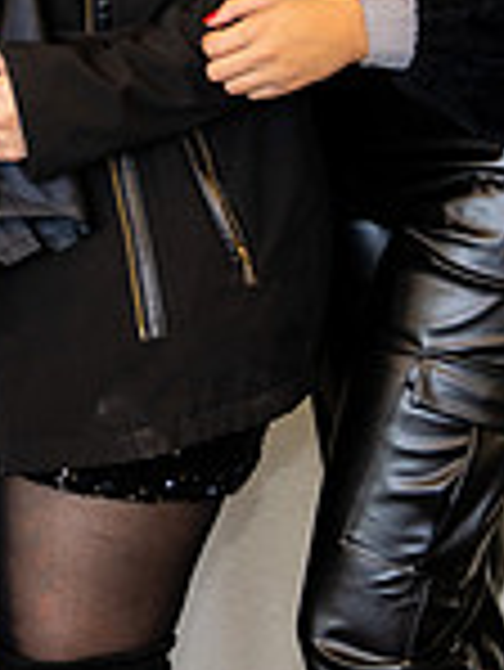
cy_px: -285
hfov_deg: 7.9
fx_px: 3625
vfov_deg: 10.3
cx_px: -125
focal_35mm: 187
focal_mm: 45
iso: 400
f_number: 2.8
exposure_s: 1/125
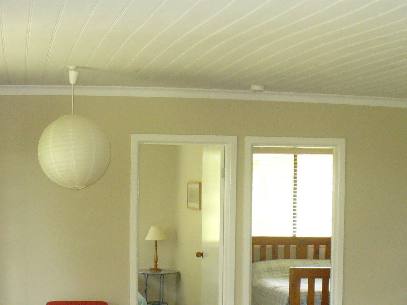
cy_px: 253
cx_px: 226
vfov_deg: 19.2
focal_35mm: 76
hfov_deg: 25.6
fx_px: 894
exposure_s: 1/60
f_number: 2.8
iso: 300
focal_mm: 6.1
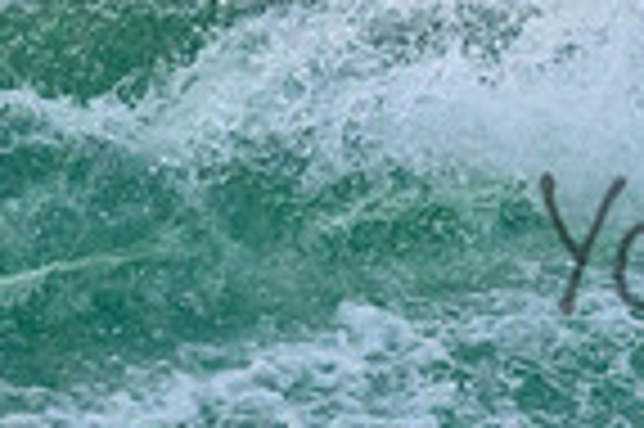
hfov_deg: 0.6
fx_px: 58036
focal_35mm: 3248
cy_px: 205
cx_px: 1004
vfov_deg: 0.4
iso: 9000
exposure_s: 1/2000
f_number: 11
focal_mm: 800
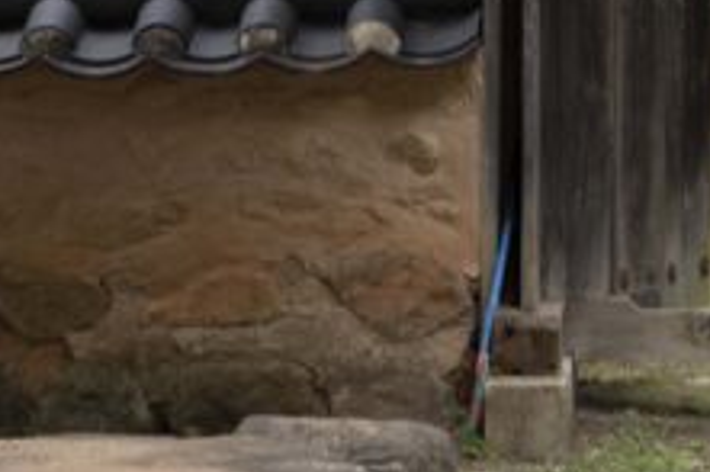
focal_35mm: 227
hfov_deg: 9.0
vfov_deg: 5.9
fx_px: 4473
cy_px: -570
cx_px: 794
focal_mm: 49
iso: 320
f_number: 5.6
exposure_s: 1/160
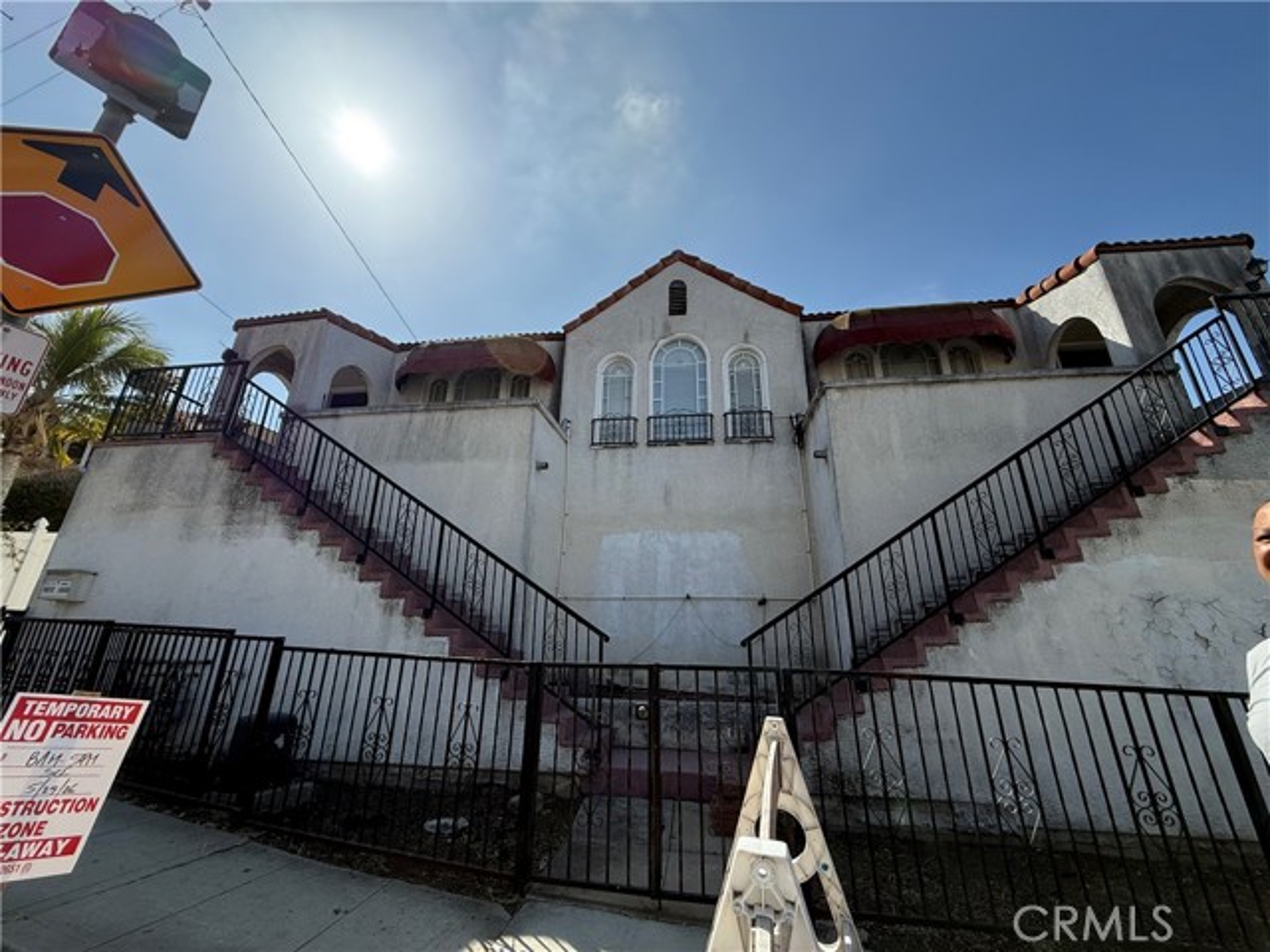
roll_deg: -0.6
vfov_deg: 85.7
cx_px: 635
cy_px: 476
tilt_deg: +19.6
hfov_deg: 102.1
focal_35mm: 14
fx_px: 514
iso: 80
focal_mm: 2.22
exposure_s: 1/2237
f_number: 2.2
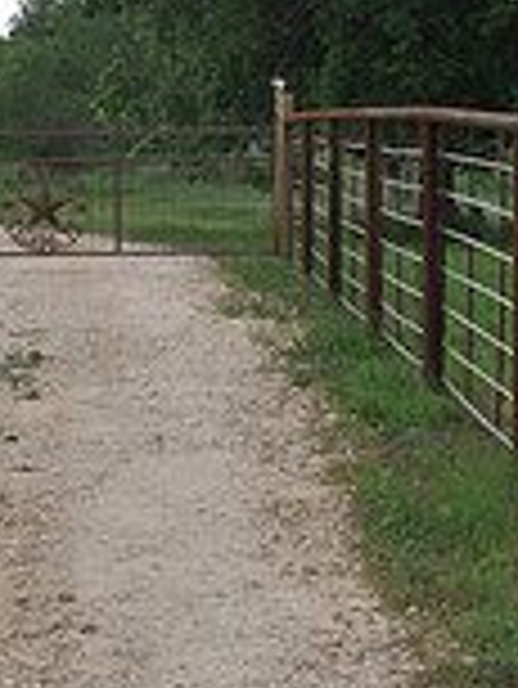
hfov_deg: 12.3
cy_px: 232
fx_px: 2391
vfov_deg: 16.4
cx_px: 81
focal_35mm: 120
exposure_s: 1/200
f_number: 8
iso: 200
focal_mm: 22
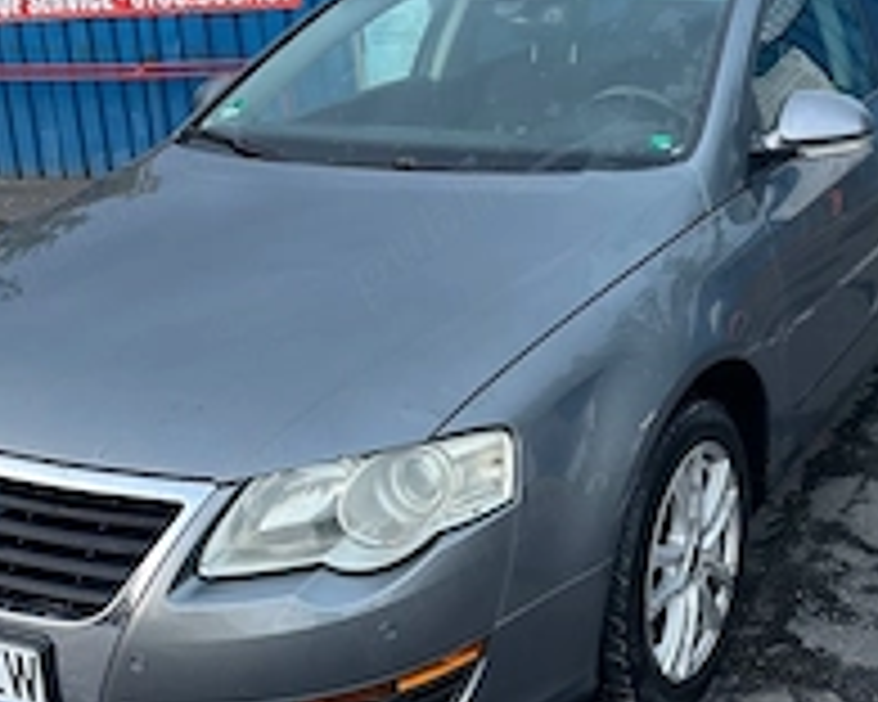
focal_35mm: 48
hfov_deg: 38.4
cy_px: 243
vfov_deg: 31.2
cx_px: 581
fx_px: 1247
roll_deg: +3.2
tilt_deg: -12.0
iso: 125
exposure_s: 1/50
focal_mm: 6.86
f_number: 1.78
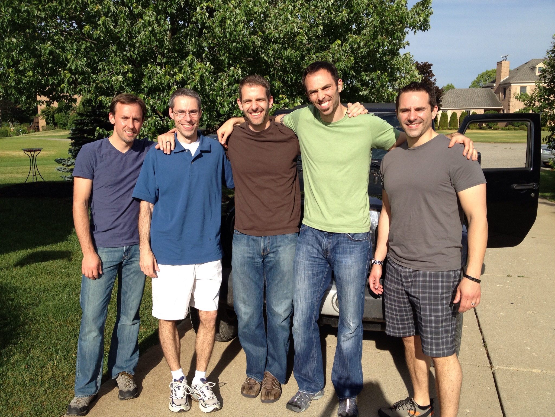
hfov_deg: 52.6
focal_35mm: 35
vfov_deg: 40.7
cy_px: 208
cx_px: 278
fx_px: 561
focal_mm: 4.28
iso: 64
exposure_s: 1/1534
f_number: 2.4
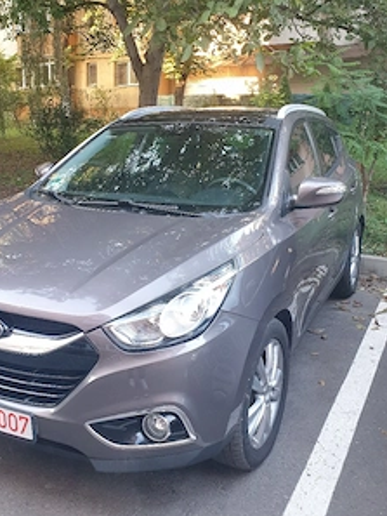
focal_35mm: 35
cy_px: 222
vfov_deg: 52.4
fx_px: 521
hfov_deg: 40.4
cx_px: 144
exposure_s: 1/50
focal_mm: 4.3
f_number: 2.4
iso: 200
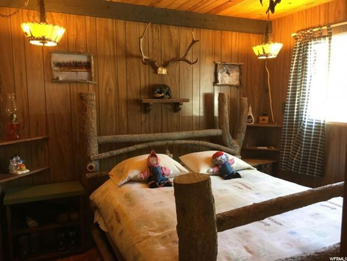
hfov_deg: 61.7
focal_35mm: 29
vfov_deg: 48.2
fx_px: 291
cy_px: 130
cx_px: 174
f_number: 2.2
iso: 200
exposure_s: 1/30
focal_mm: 4.15
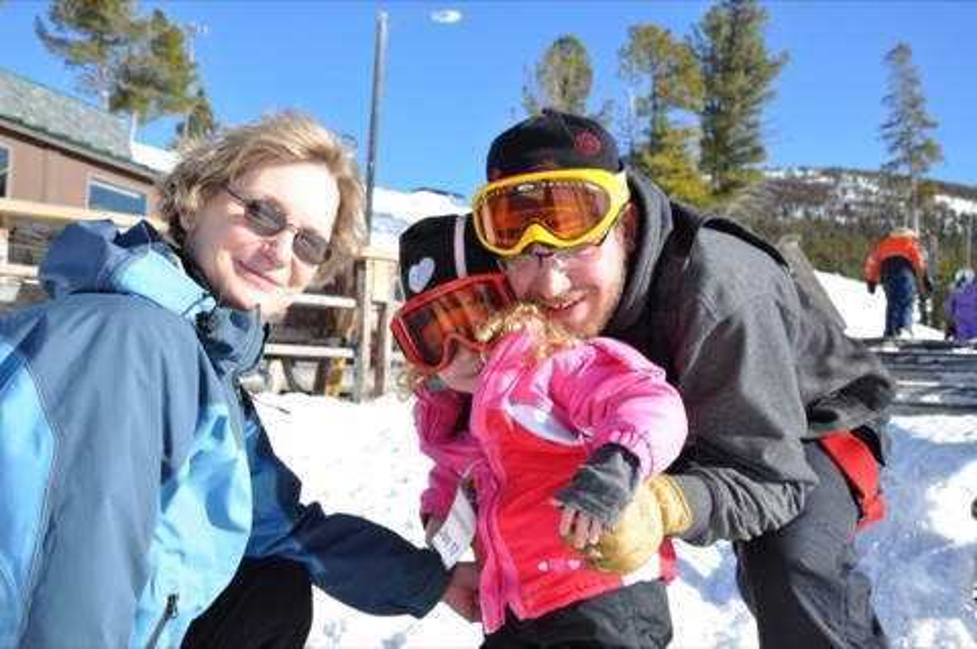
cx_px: 488
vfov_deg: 34.1
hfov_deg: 49.6
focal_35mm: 39
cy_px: 324
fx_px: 1057
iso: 200
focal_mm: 26
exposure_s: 1/320
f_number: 9
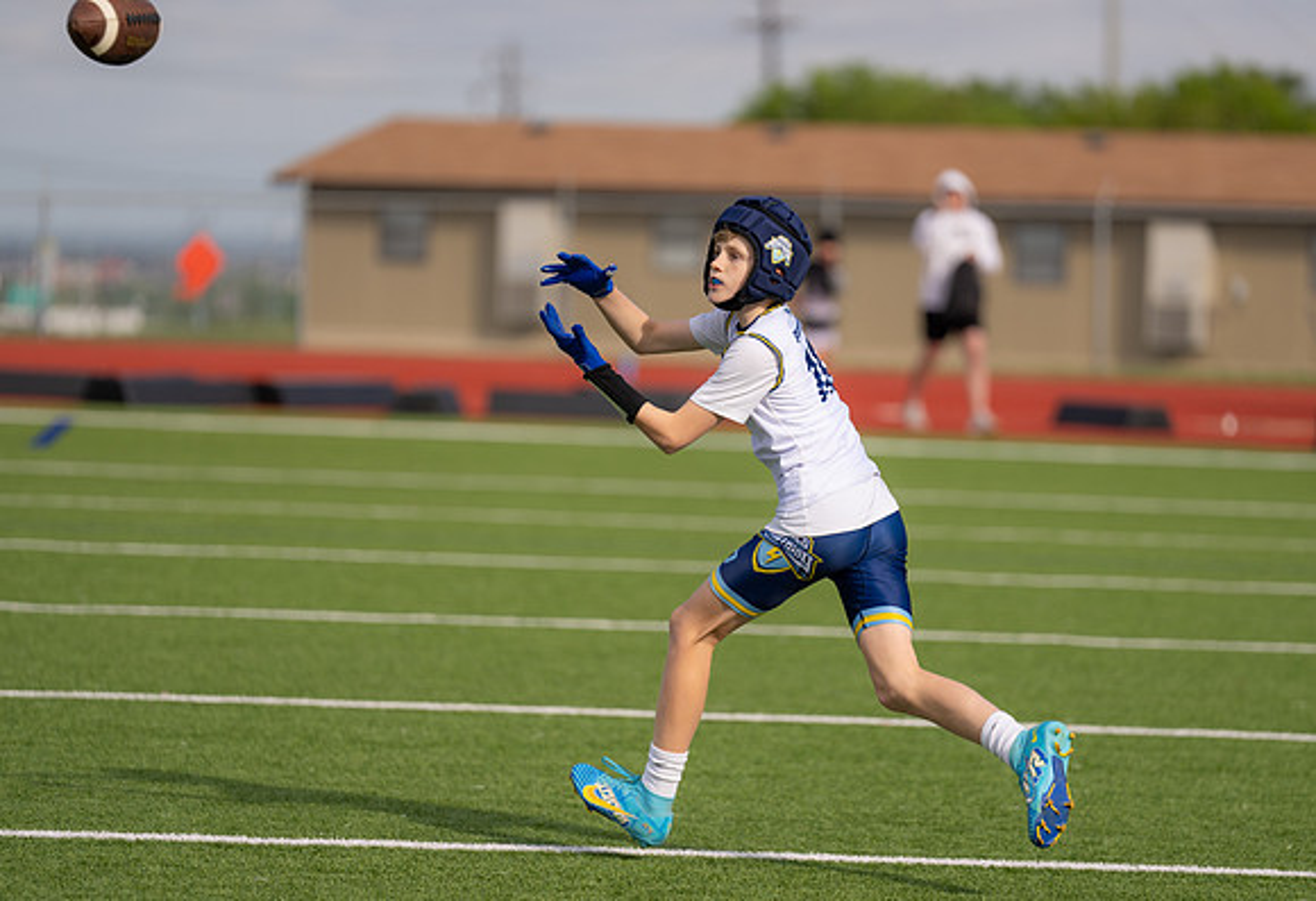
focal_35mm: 197
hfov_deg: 10.3
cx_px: 711
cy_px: 473
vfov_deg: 7.1
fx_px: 7265
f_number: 2.8
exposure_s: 1/1600
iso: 100
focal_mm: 178
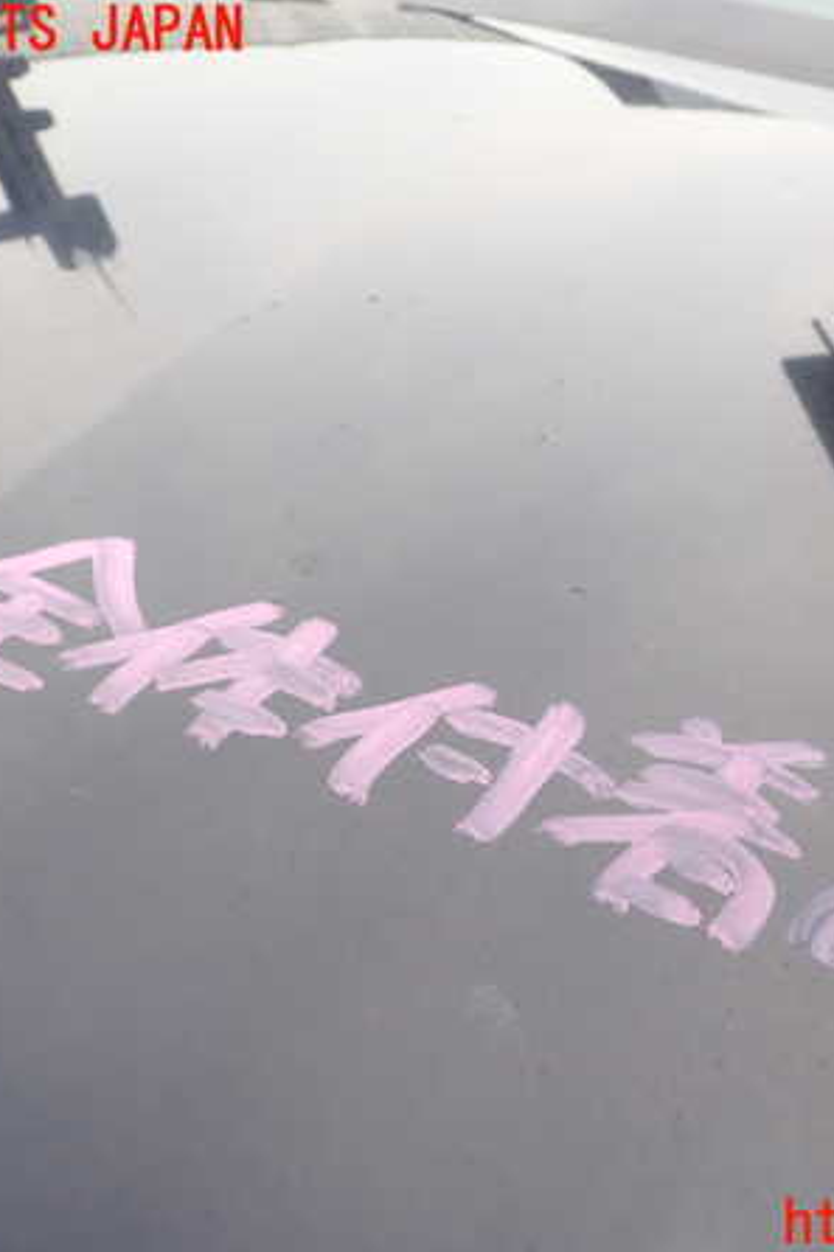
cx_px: 576
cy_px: 629
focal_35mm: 42
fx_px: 1461
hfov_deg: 31.5
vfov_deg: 46.4
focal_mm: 5.4
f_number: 3.2
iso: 100
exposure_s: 1/250
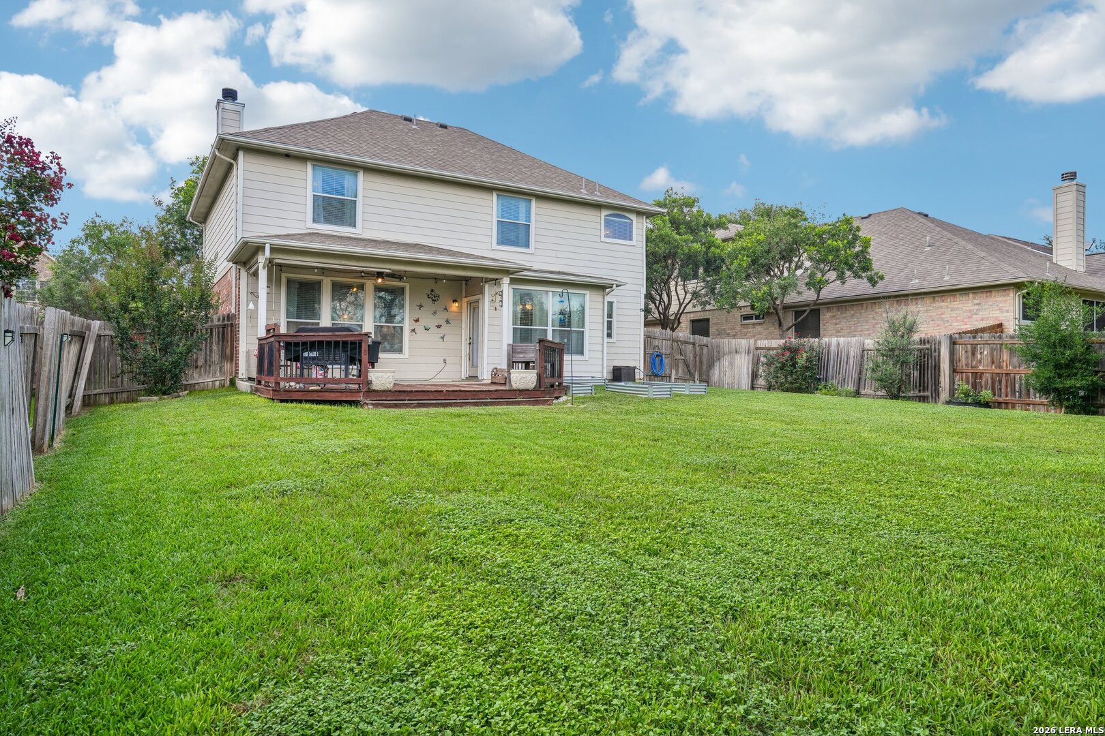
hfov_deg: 78.6
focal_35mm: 22
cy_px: 368
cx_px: 552
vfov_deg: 57.2
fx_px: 675
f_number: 8
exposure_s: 1/200
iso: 200
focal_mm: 22
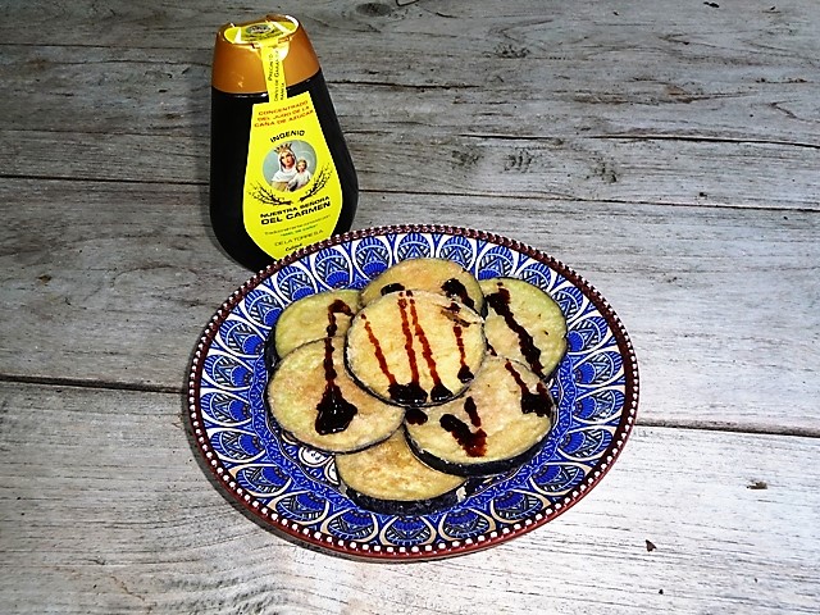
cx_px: 410
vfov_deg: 39.7
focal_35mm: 36
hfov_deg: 51.4
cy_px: 308
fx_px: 853
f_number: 3.7
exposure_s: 1/30
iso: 100
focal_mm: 6
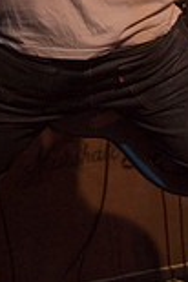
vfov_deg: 13.2
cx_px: -39
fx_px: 1197
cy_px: -22
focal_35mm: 152
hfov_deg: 8.9
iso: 800
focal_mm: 35
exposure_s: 1/80
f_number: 3.2
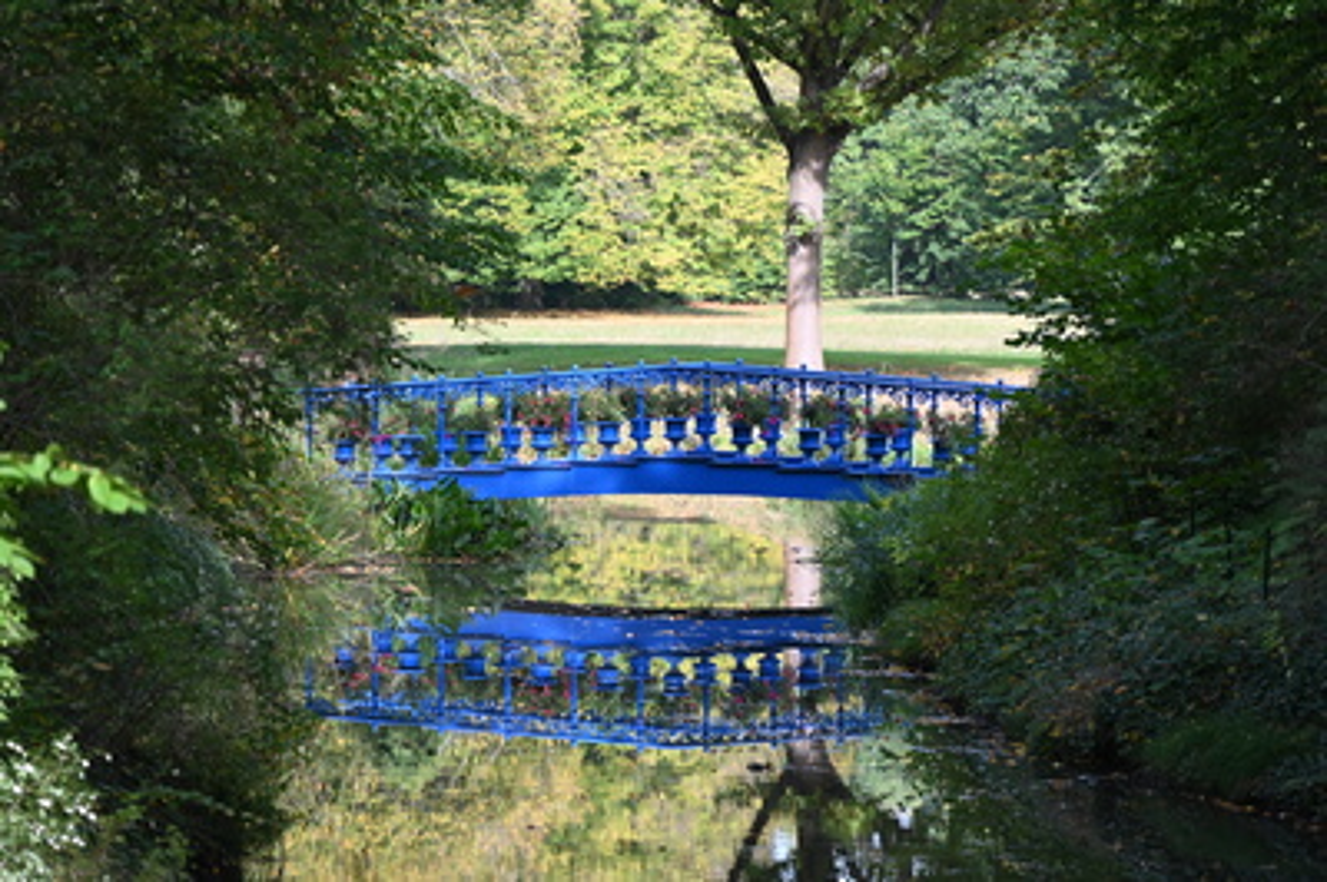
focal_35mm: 200
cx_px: 664
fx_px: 7366
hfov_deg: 10.3
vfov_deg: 6.9
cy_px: 441
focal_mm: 200
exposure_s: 1/320
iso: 400
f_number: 6.3
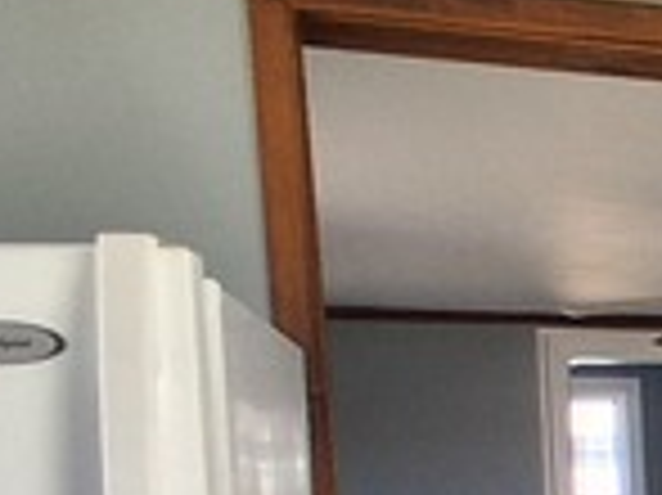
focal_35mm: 77
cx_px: 1047
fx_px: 1471
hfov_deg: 20.8
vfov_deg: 17.9
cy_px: 630
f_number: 2.2
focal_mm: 1.4
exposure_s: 1/120
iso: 200
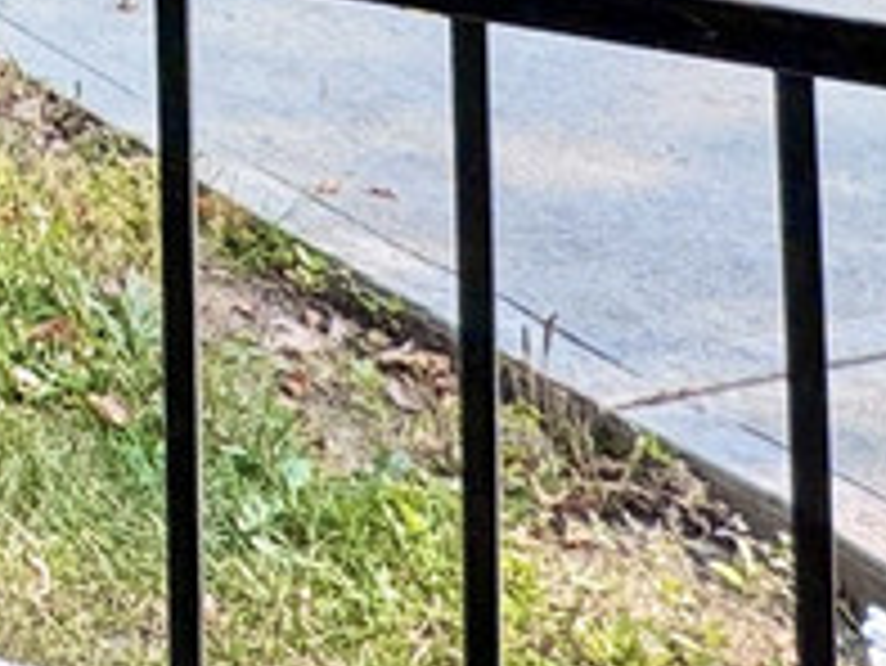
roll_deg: +0.6
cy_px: -1044
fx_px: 2792
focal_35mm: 109
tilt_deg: +0.3
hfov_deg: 13.6
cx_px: -1183
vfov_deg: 11.0
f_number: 2.2
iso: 40
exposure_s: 1/344
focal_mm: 2.22
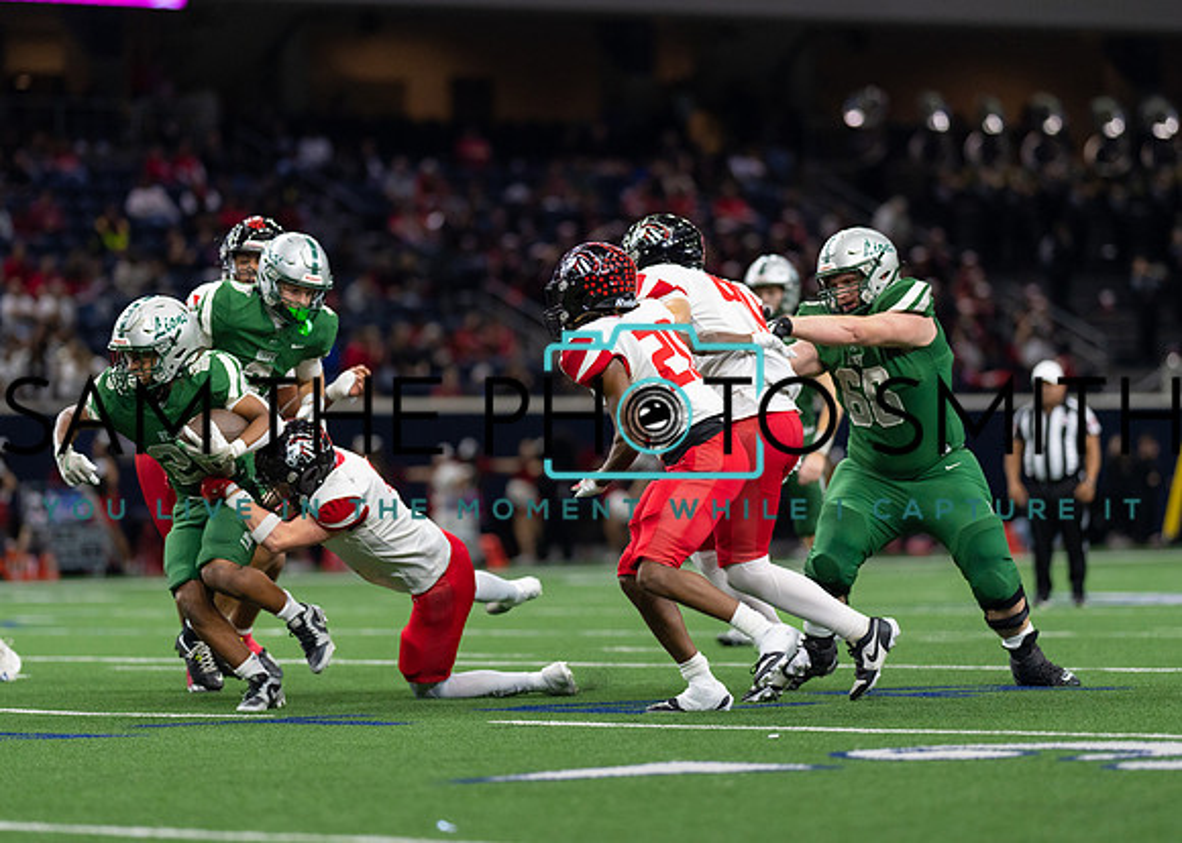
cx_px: 642
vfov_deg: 7.9
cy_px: 376
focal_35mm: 183
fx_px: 6137
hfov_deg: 11.0
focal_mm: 135
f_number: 1.8
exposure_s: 1/1600
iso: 1000
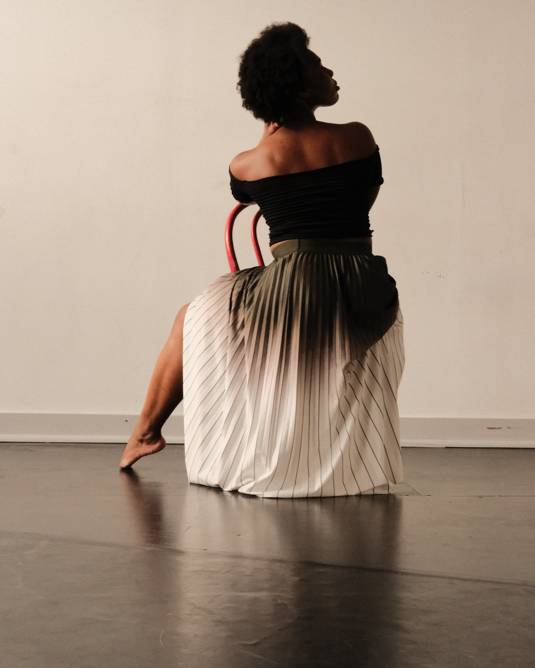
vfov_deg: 31.4
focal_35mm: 60
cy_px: 327
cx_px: 268
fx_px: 1187
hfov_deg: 25.4
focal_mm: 35
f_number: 16
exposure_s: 1/30
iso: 5000
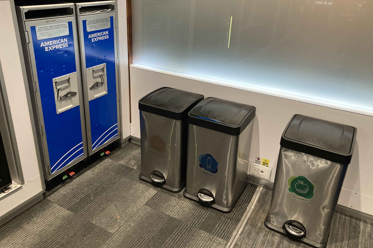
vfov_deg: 43.5
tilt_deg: -23.3
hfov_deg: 61.9
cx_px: 184
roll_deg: -2.3
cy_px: 110
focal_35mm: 30
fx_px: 311
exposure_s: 1/40
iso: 250
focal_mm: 3.99
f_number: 1.8
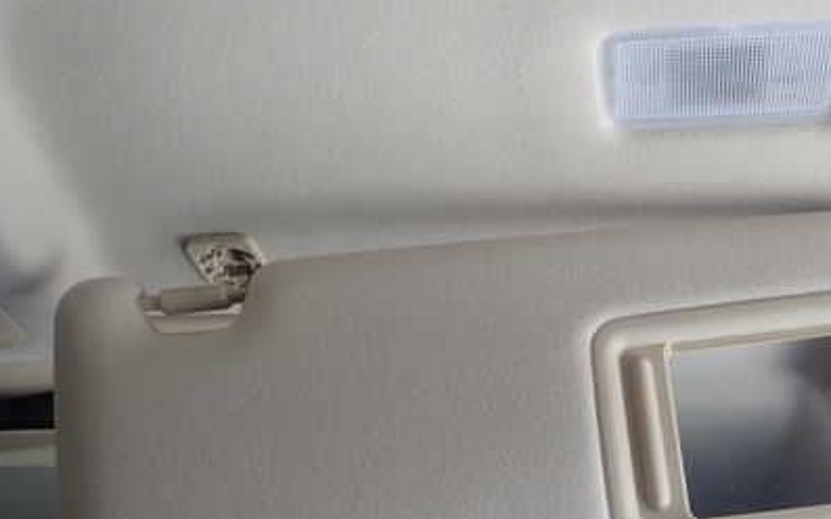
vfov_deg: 31.6
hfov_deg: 47.8
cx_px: 605
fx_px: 906
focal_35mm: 40
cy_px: 368
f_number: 2
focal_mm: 4.5
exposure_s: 1/60
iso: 200
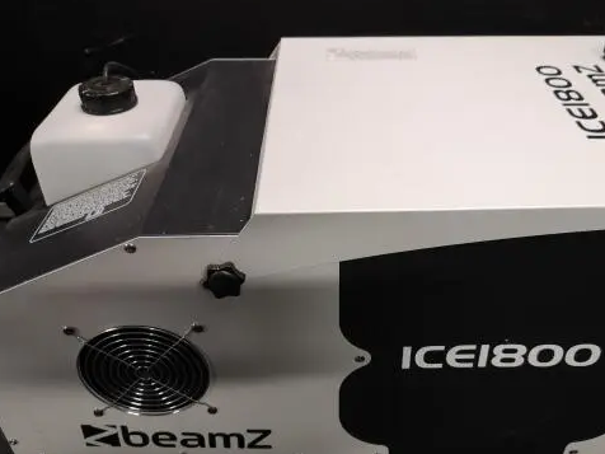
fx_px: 594
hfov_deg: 53.8
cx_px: 337
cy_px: 245
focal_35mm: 34
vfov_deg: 41.8
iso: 400
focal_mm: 5.58
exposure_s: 1/50
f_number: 1.8
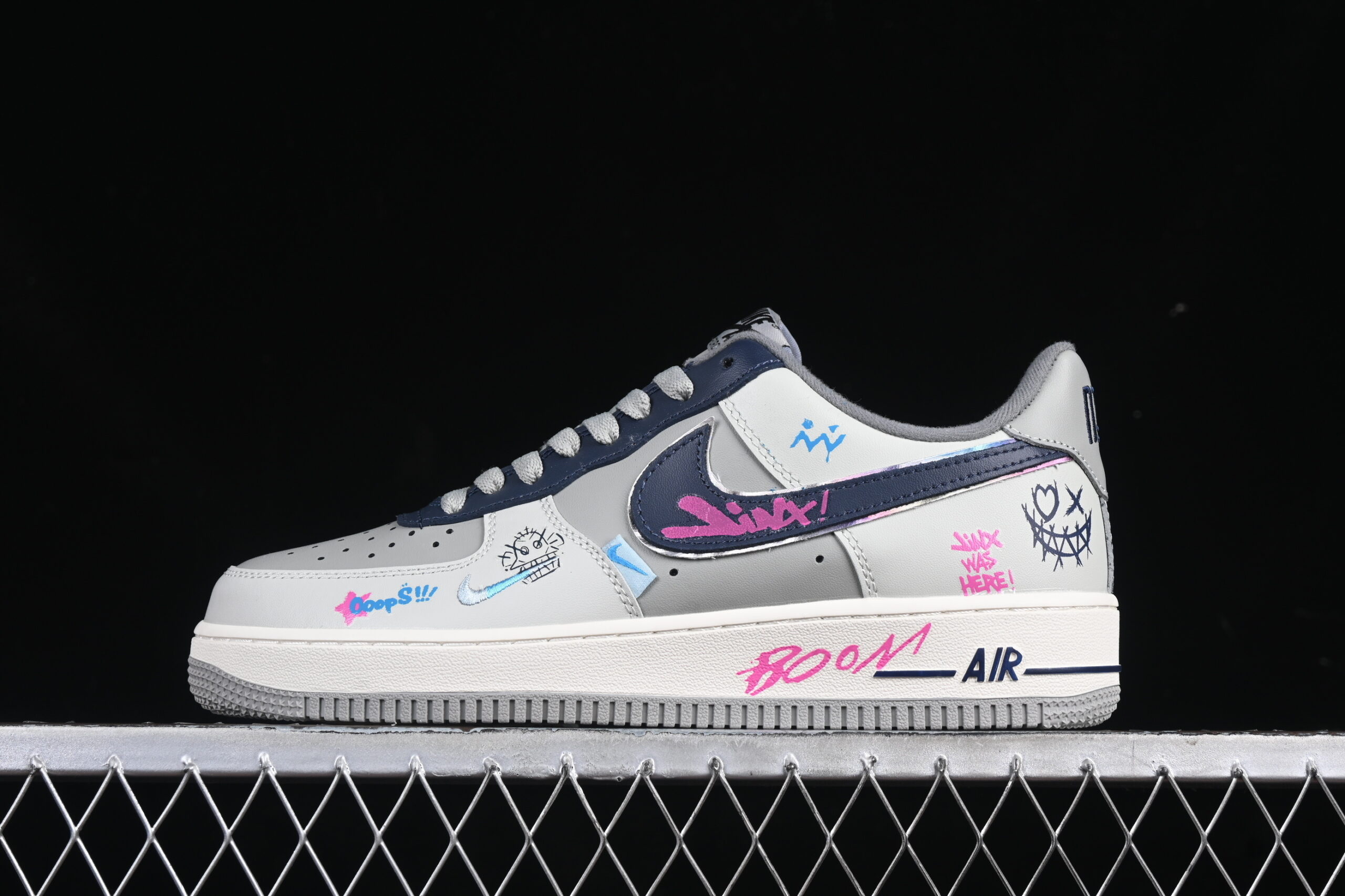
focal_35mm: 75
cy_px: 448
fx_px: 2802
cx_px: 672
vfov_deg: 18.2
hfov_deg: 27.0
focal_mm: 50
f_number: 8
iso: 160
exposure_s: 1/80
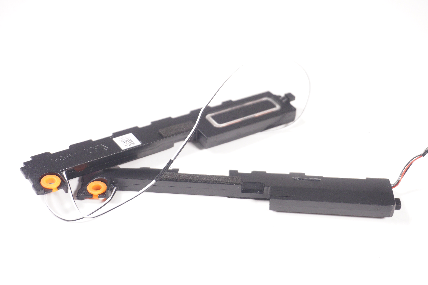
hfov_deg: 31.9
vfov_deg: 21.5
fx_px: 748
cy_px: 142
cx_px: 214
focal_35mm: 63
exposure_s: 1/160
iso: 800
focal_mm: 42
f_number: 5.6
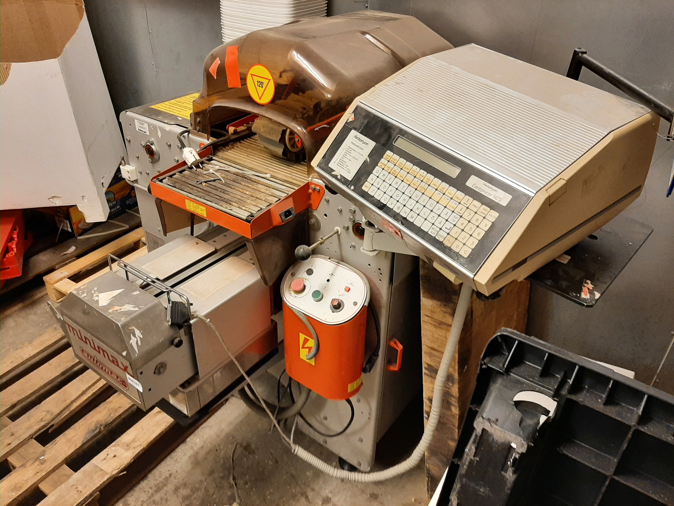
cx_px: 337
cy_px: 253
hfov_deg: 67.3
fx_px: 506
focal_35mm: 26
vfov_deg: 53.1
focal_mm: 3.93
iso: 200
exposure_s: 1/50
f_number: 1.7
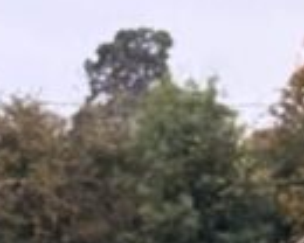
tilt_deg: -9.5
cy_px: 888
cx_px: -519
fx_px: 3320
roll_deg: +0.8
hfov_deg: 5.0
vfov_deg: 4.0
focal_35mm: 369
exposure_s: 1/257
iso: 80
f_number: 1.78
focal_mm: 6.76
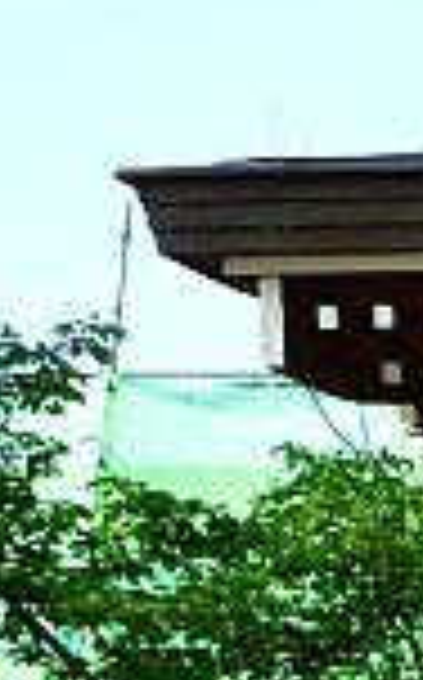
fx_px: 2497
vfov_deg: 14.8
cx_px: 1220
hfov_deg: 8.3
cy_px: 910
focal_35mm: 135
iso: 100
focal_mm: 5.2
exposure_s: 1/160
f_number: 4
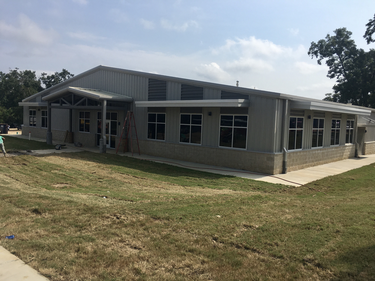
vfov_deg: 48.2
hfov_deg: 61.7
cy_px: 140
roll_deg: -1.7
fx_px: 314
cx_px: 188
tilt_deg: -4.1
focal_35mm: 29
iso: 25
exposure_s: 1/2849
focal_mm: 4.15
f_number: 2.2
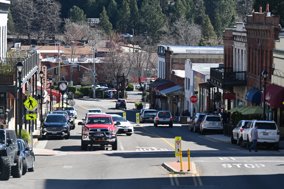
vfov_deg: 9.4
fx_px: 1152
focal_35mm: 146
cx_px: 110
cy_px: 74
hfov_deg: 14.0
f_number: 6.3
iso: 110
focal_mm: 115
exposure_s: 1/250
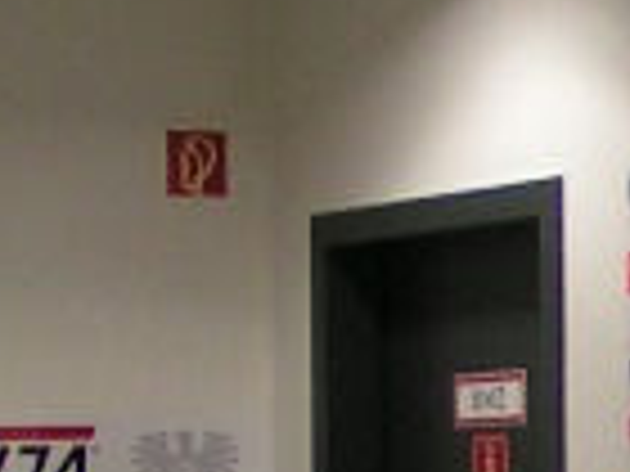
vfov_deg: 6.7
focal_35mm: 217
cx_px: 742
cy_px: 773
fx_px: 3949
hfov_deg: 9.0
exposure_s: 1/40
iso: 100
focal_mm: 5.8
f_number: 2.8
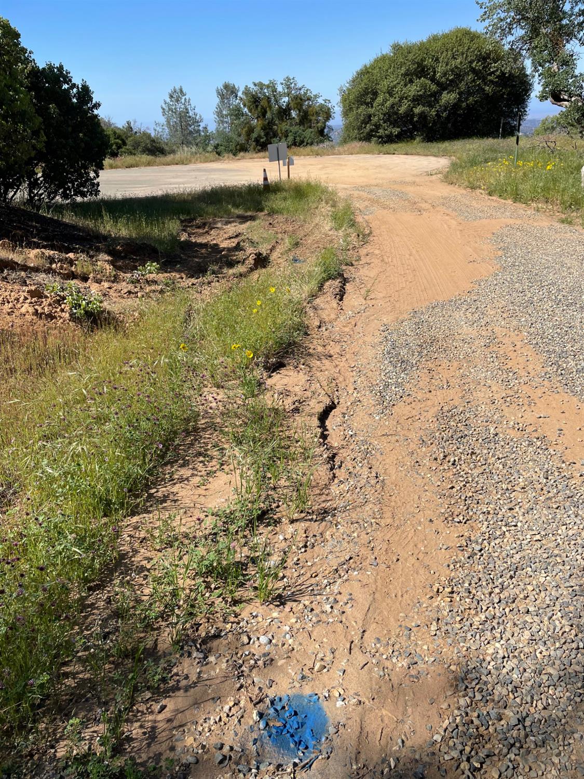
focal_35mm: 26
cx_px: 292
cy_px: 390
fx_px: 585
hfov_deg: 53.1
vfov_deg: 67.3
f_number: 1.6
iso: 32
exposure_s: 1/3300
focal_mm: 4.2
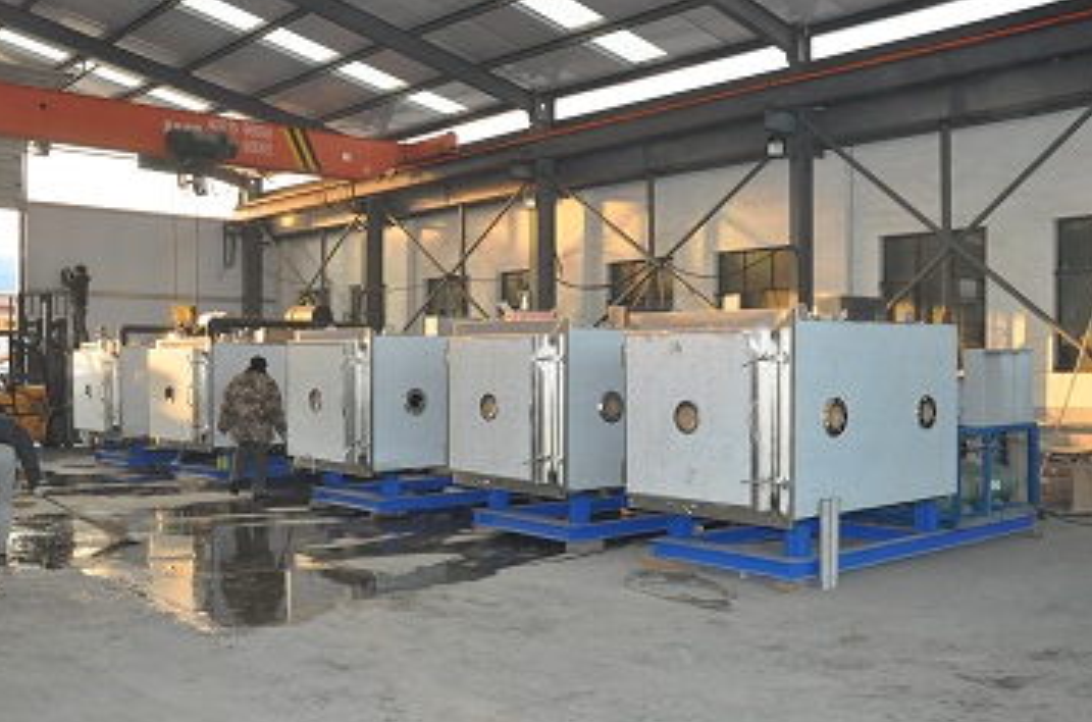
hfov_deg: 52.0
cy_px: 369
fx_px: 1119
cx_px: 544
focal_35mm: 37
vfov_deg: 35.7
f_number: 4.8
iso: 1600
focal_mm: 22
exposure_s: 1/180
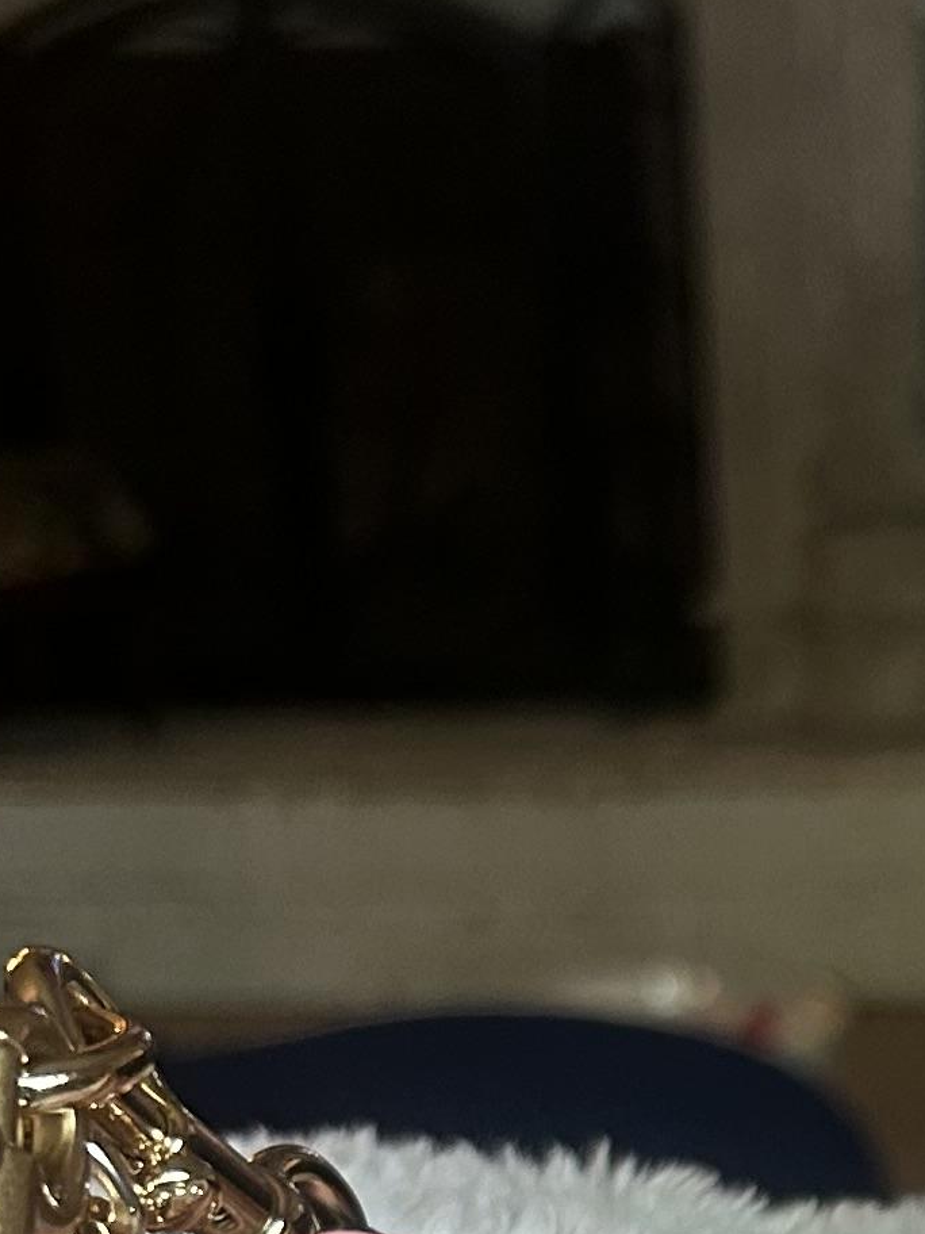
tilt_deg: -25.2
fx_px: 4097
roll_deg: +0.8
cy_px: 1846
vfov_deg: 15.8
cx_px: 1139
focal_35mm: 115
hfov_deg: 12.5
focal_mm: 5.7
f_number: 1.5
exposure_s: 1/60
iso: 125
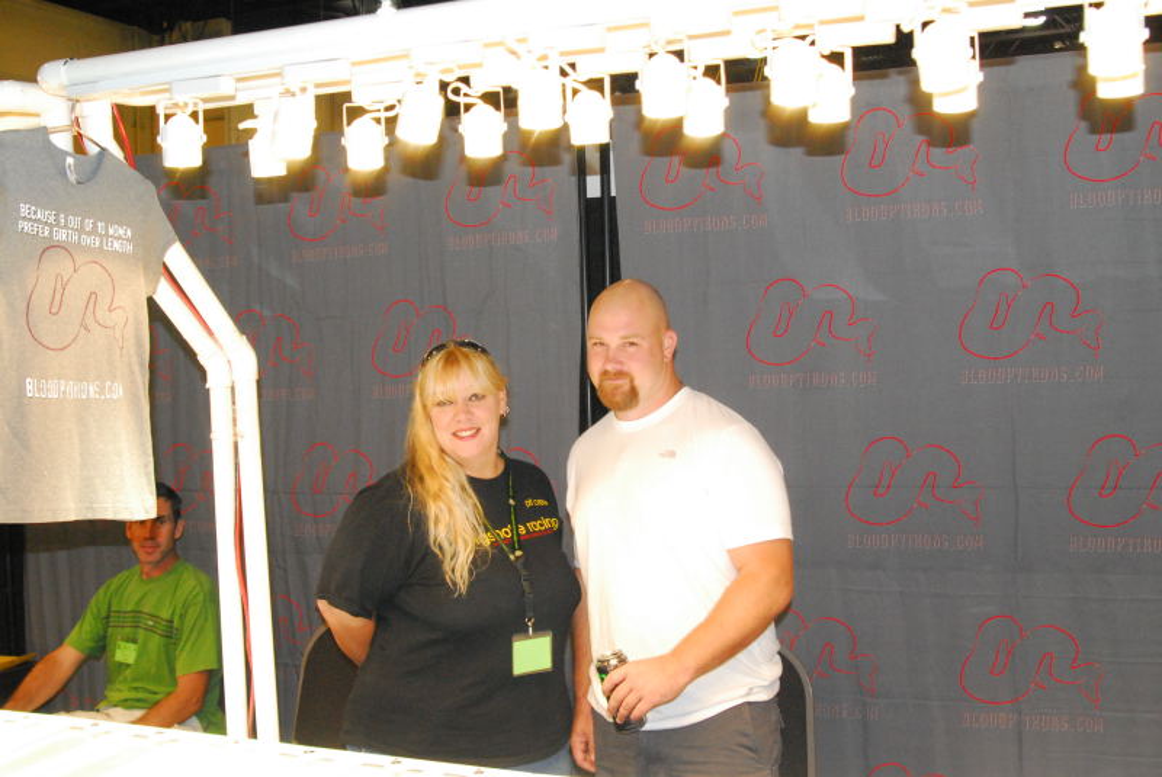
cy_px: 388
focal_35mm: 42
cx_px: 581
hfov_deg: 46.4
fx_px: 1357
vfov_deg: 32.0
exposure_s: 1/40
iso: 1600
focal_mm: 28
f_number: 5.6
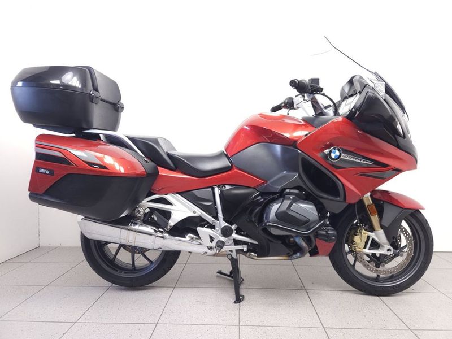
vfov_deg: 58.9
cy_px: 170
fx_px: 300
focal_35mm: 23
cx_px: 226
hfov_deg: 73.9
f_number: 1.8
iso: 125
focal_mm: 5.4
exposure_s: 1/33
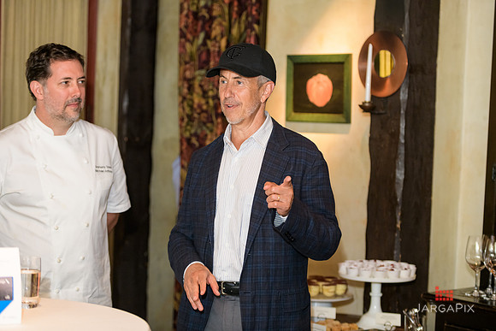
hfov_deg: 24.8
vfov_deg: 16.7
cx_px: 248
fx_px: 1130
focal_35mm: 82
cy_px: 166
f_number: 3.2
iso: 1250
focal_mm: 82
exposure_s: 1/125
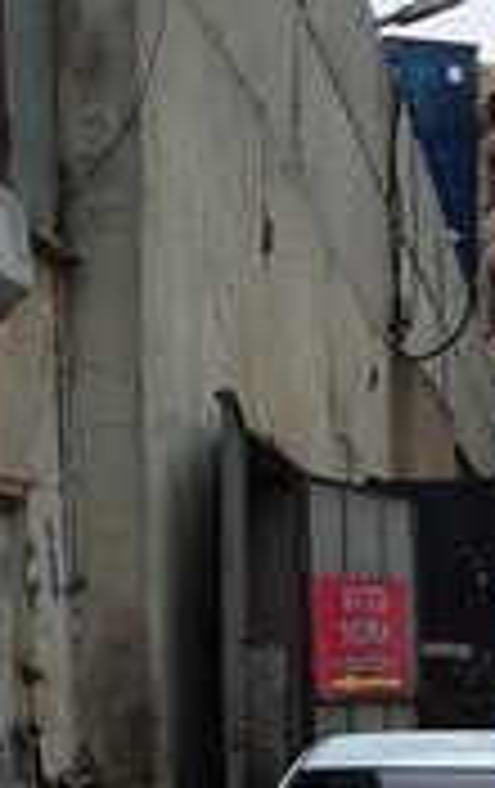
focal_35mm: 93
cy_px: 1040
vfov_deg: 20.3
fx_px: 1999
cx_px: 572
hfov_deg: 13.8
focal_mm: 3.3
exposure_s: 1/545
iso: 40
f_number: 2.2
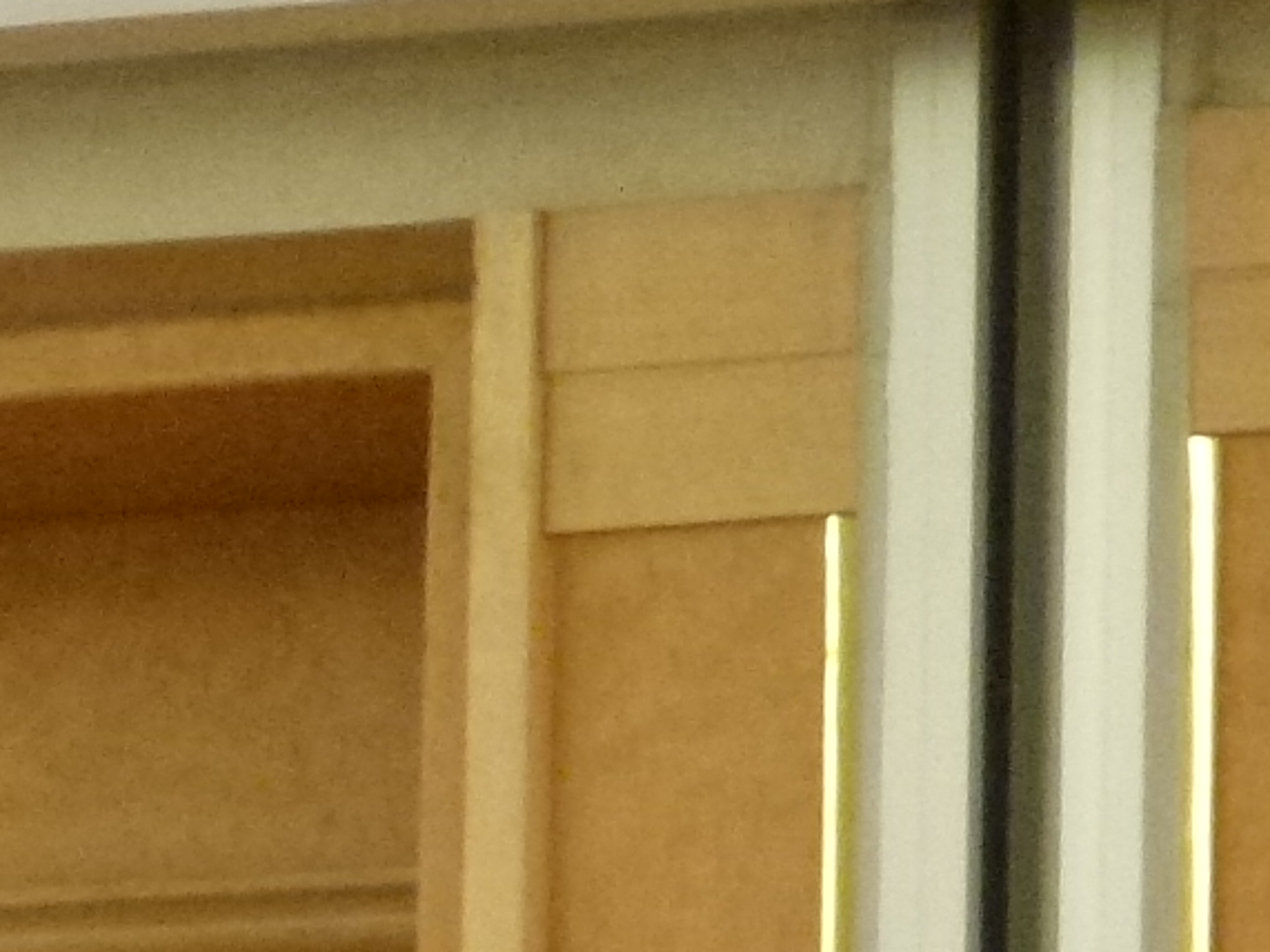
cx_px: -963
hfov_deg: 2.6
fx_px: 27620
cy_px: 2031
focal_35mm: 753
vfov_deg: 2.0
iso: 400
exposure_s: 1/13
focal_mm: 30.1
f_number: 5.4
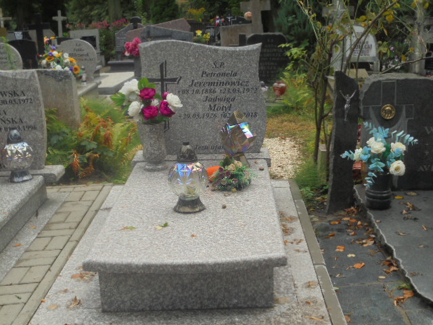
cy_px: 162
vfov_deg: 29.7
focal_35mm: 49
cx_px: 216
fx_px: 613
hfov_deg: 38.9
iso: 100
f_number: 4.8
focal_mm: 8.9
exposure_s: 1/200
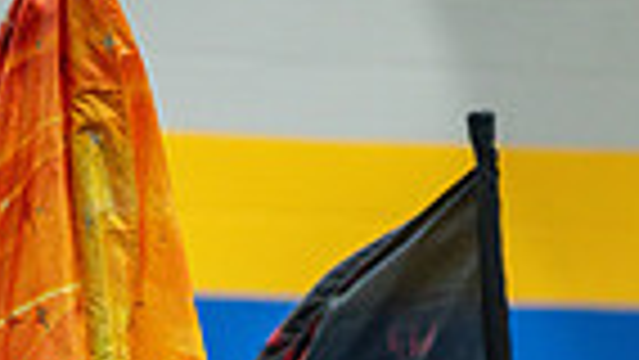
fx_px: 11289
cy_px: 860
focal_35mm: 666
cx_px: 328
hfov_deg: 3.2
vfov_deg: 1.8
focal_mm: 200
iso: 5600
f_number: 4
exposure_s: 1/500
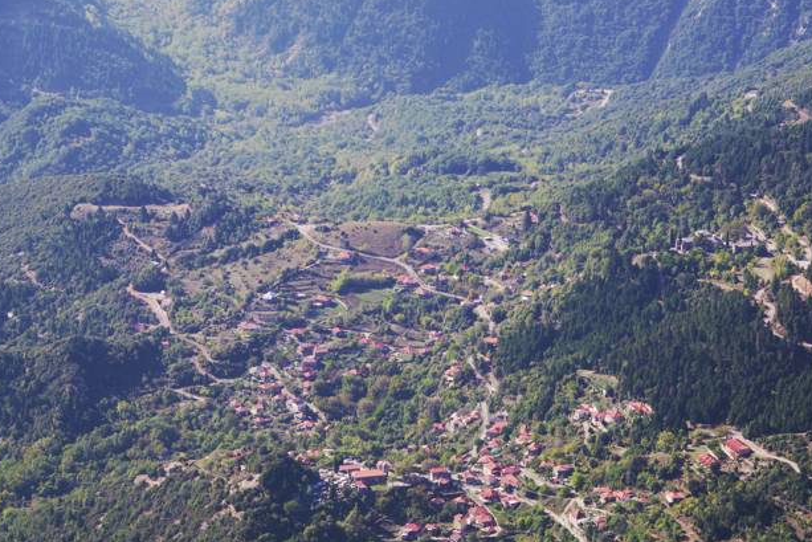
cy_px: 347
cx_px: 489
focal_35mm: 137
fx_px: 3091
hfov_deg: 15.0
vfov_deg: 10.0
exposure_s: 1/400
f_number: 11
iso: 200
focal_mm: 105
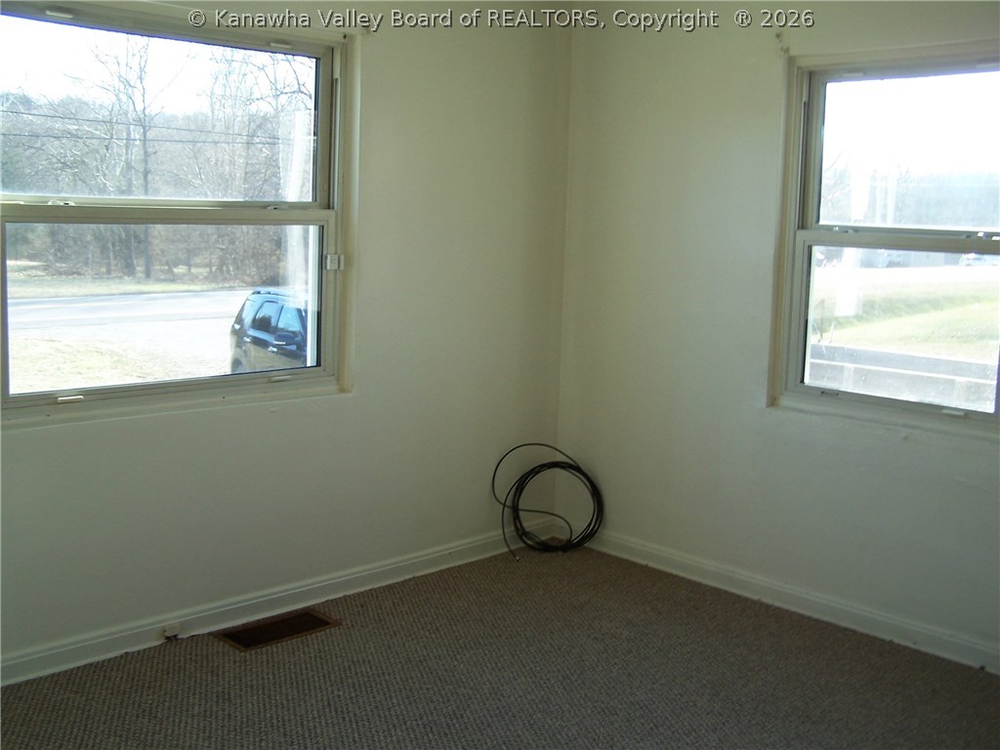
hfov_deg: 49.0
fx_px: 1098
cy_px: 375
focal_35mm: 38
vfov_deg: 37.7
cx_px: 500
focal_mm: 6.3
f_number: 2.8
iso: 80
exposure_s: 1/90
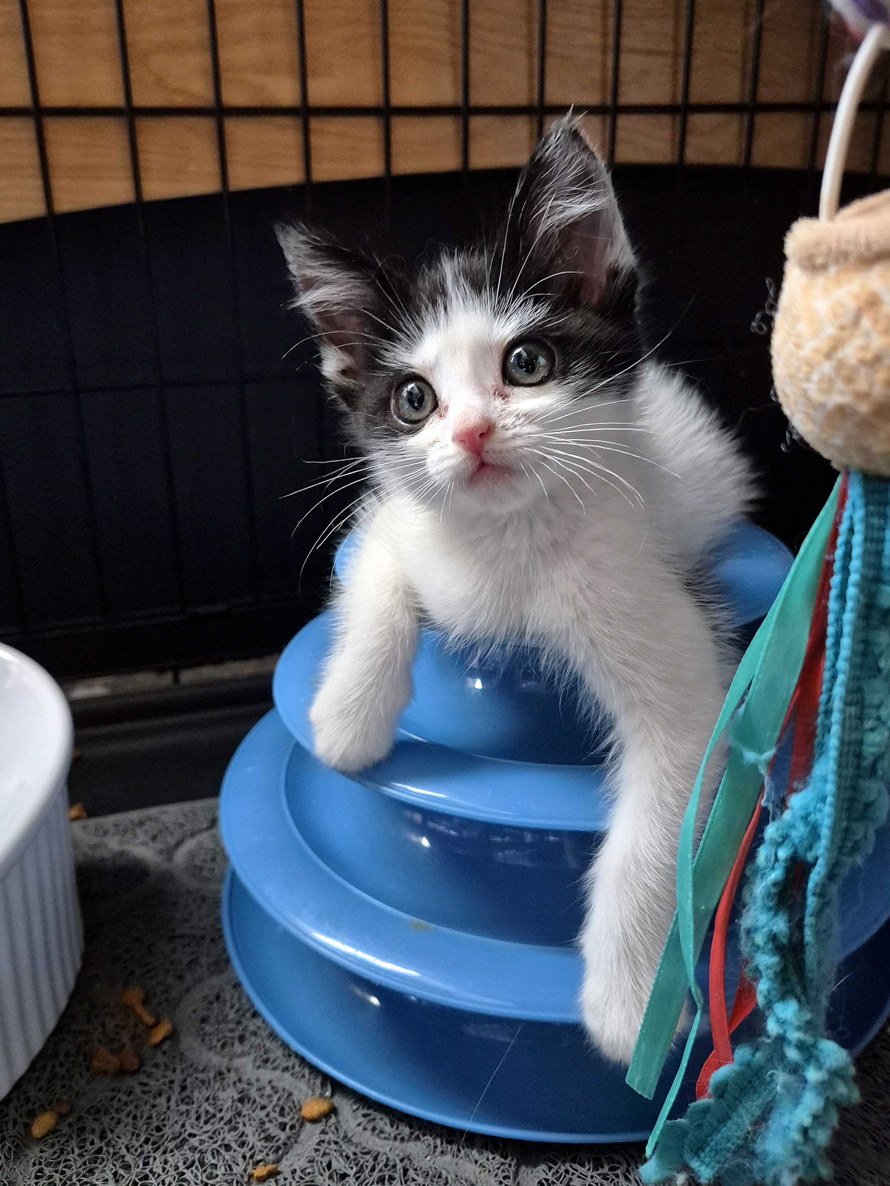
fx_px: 788
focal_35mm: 23
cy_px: 593
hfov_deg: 58.9
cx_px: 445
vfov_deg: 73.9
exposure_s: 1/60.2
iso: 1600
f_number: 1.8
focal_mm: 5.4
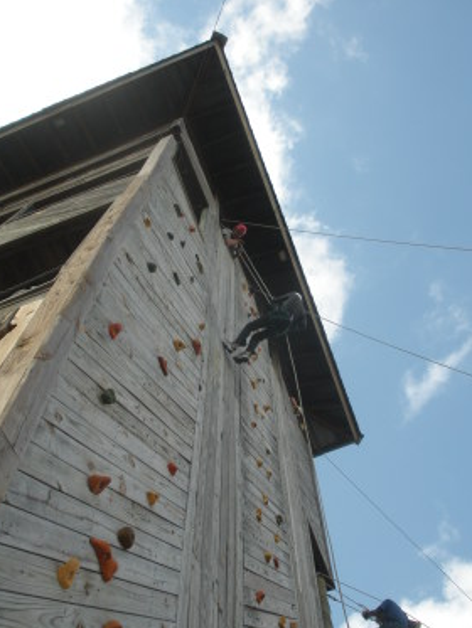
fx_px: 799
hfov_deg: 32.9
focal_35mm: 44
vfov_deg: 42.9
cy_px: 354
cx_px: 253
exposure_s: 1/450
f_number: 3.5
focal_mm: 6.3
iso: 88
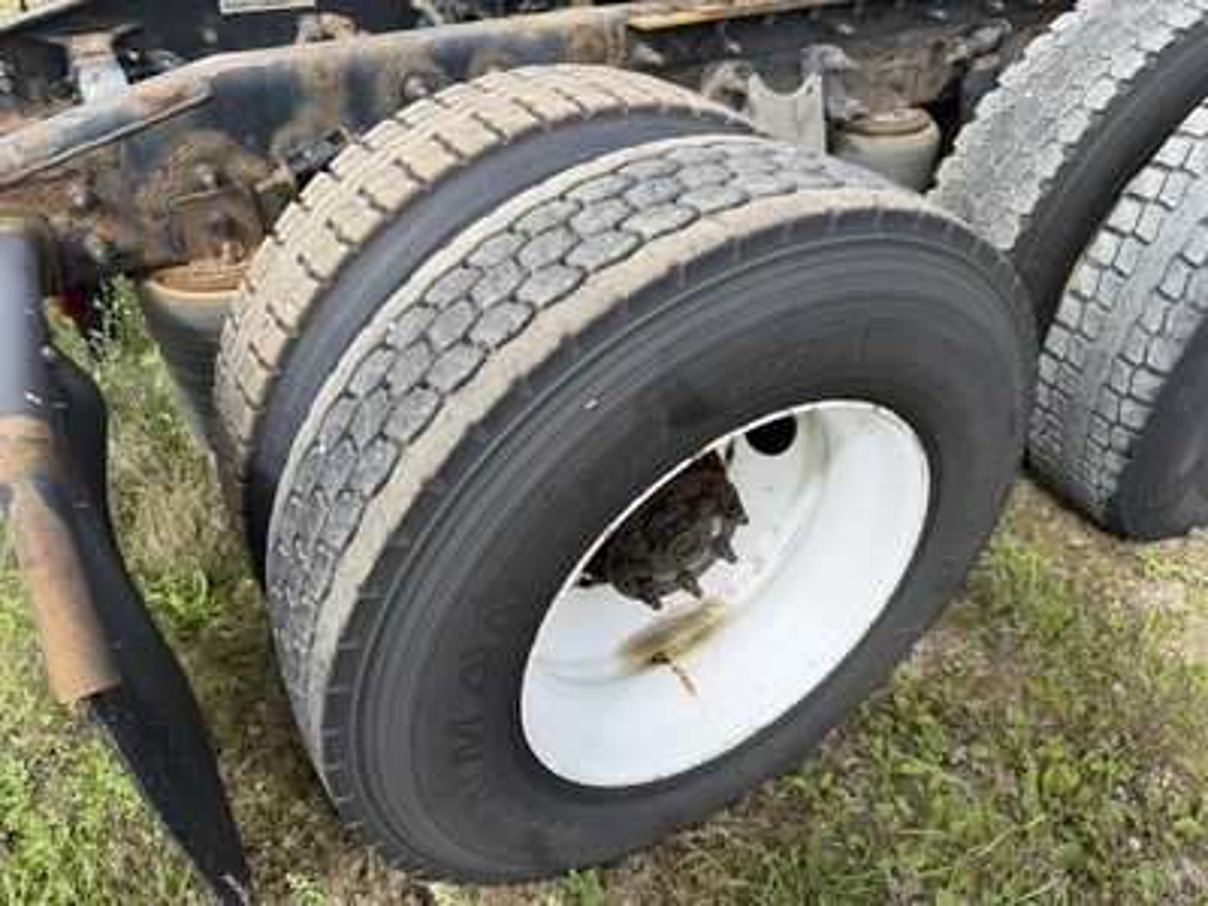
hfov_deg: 71.6
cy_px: 453
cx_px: 604
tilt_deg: -42.4
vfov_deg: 56.8
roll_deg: +1.8
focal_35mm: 24
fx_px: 838
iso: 80
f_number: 1.78
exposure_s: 1/1812
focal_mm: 6.76
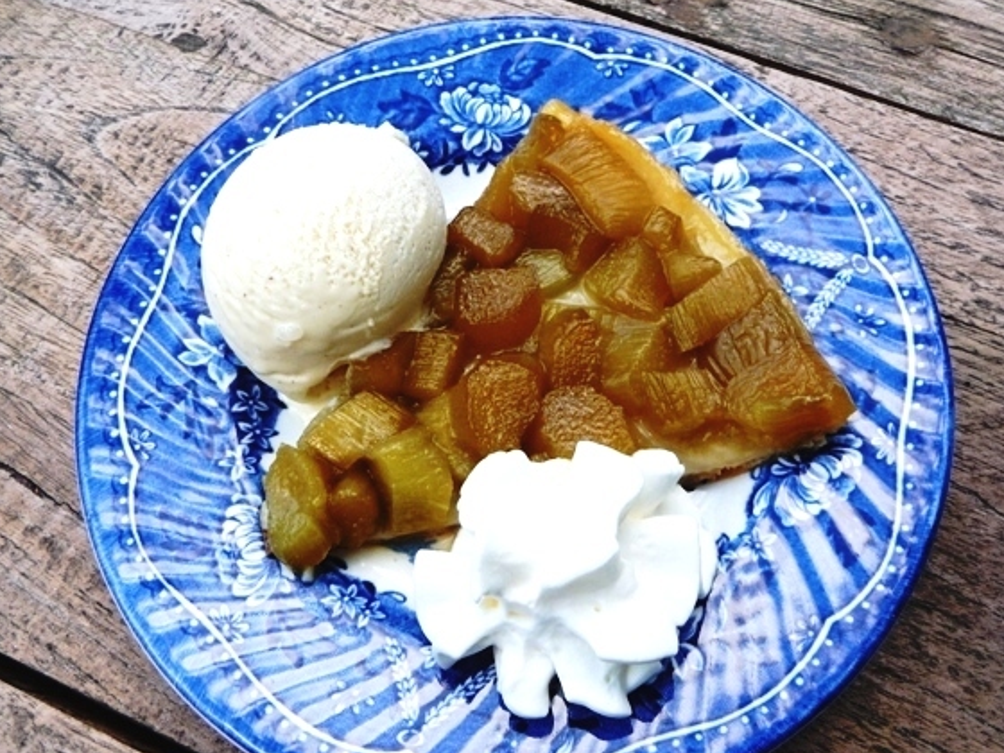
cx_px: 545
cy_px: 400
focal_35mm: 32
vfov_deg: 44.1
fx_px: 928
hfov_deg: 56.7
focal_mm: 4.7
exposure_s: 1/100
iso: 100
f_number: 3.3
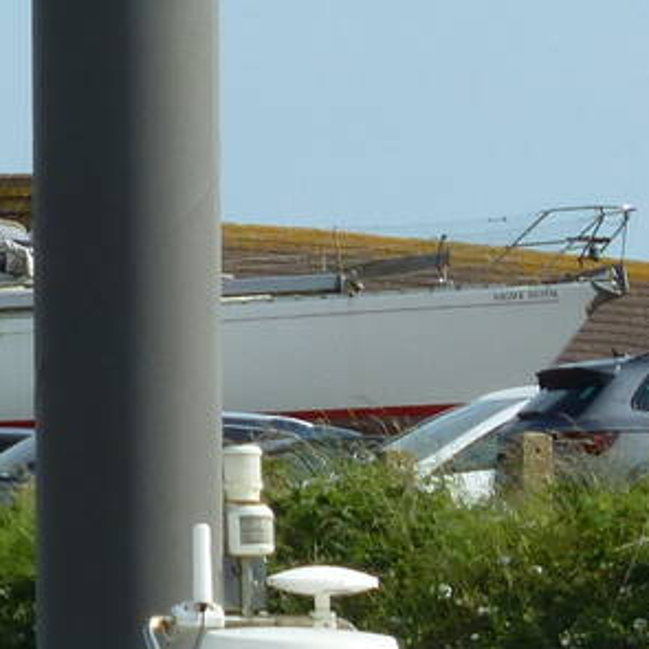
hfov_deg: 2.8
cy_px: 1267
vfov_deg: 2.8
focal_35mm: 619
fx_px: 13130
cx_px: 770
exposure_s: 1/500
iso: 100
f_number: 5.4
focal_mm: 23.1
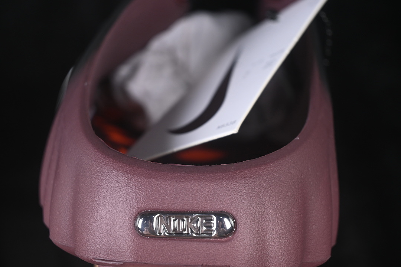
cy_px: 134
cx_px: 200
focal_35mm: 75
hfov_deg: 27.0
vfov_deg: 18.2
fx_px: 835
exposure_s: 1/50
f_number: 6.3
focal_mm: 50
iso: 160
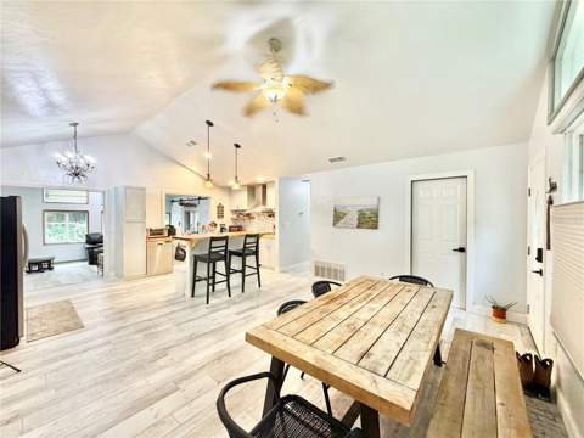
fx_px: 236
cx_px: 292
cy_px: 219
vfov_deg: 85.7
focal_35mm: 14
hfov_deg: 102.1
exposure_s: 1/60
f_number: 2.2
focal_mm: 2.22
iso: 320
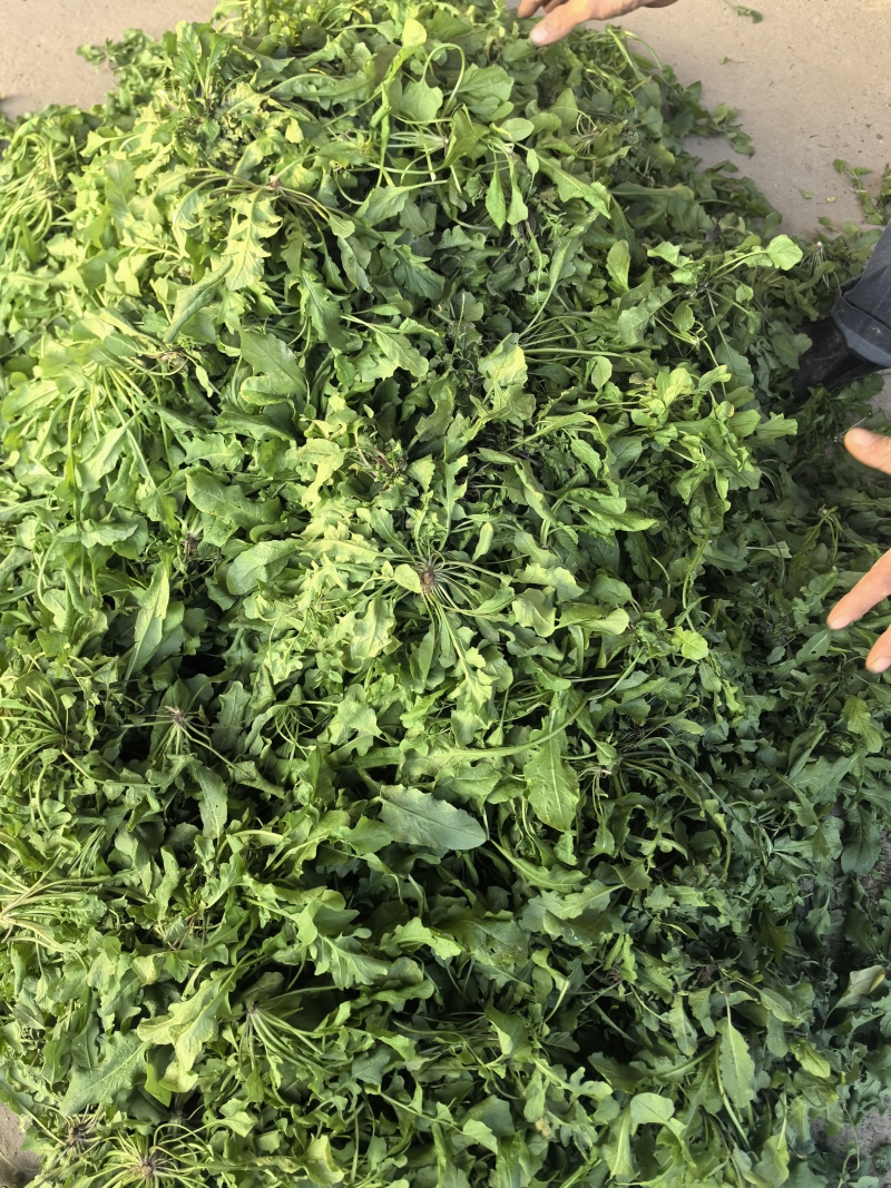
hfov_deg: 51.3
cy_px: 594
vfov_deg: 65.3
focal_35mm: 27
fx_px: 927
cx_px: 446
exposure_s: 1/101
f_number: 2
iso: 50
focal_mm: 5.75
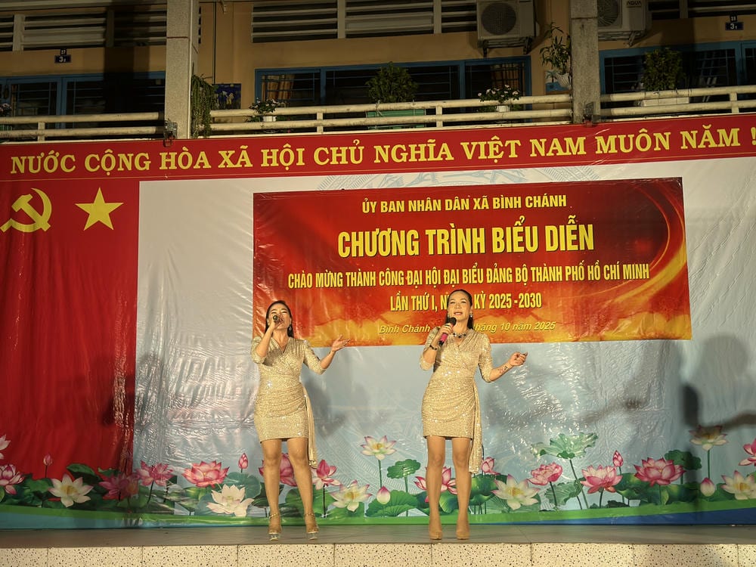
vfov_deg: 30.3
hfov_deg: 39.7
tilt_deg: +11.6
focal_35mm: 48
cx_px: 378
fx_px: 1048
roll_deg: +0.4
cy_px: 284
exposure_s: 1/228
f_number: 1.78
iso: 80
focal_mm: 6.86
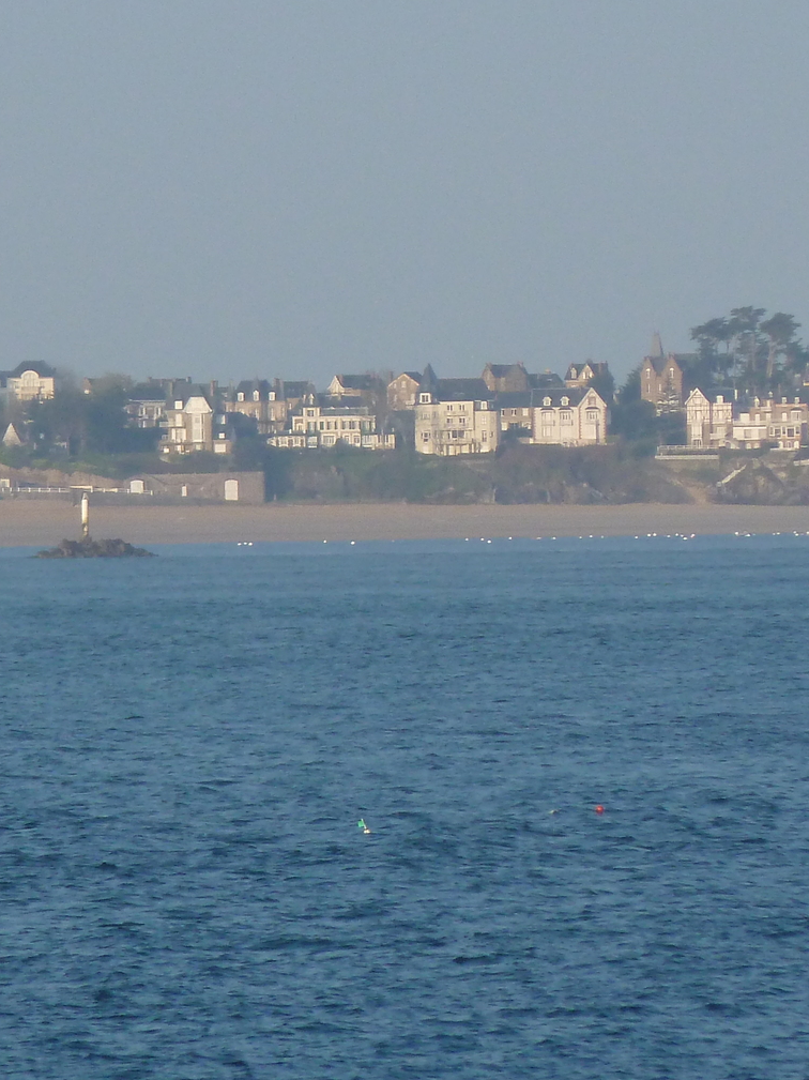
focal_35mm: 633
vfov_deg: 3.1
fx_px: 19737
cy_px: 504
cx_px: 262
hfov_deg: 2.3
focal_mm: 49.2
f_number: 4.9
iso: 160
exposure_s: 1/500
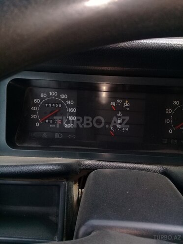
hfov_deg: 45.4
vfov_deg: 58.4
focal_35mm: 31
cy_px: 122
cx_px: 92
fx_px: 219
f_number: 2.2
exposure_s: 1/202
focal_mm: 3.3
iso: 64
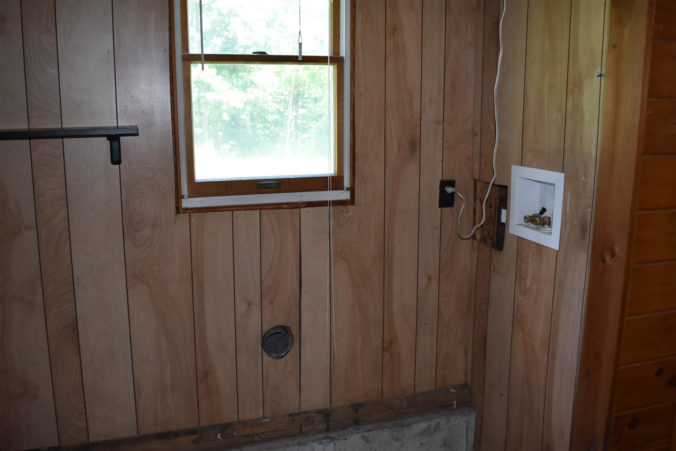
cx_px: 338
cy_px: 226
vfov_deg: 41.7
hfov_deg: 59.5
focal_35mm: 32
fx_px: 591
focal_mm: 21
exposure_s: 1/80
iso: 800
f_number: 4.5
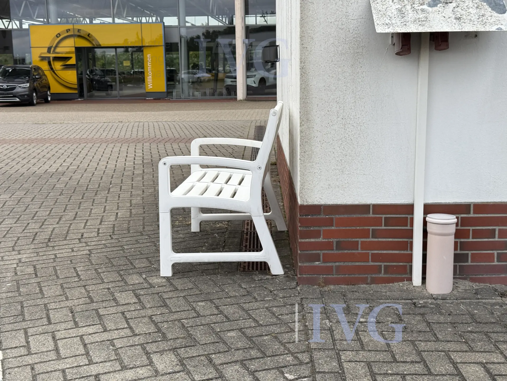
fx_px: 703
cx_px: 254
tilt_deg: -9.2
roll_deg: -1.2
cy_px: 190
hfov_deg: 39.7
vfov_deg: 30.3
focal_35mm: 48
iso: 64
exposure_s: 1/615
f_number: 1.78
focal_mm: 6.76
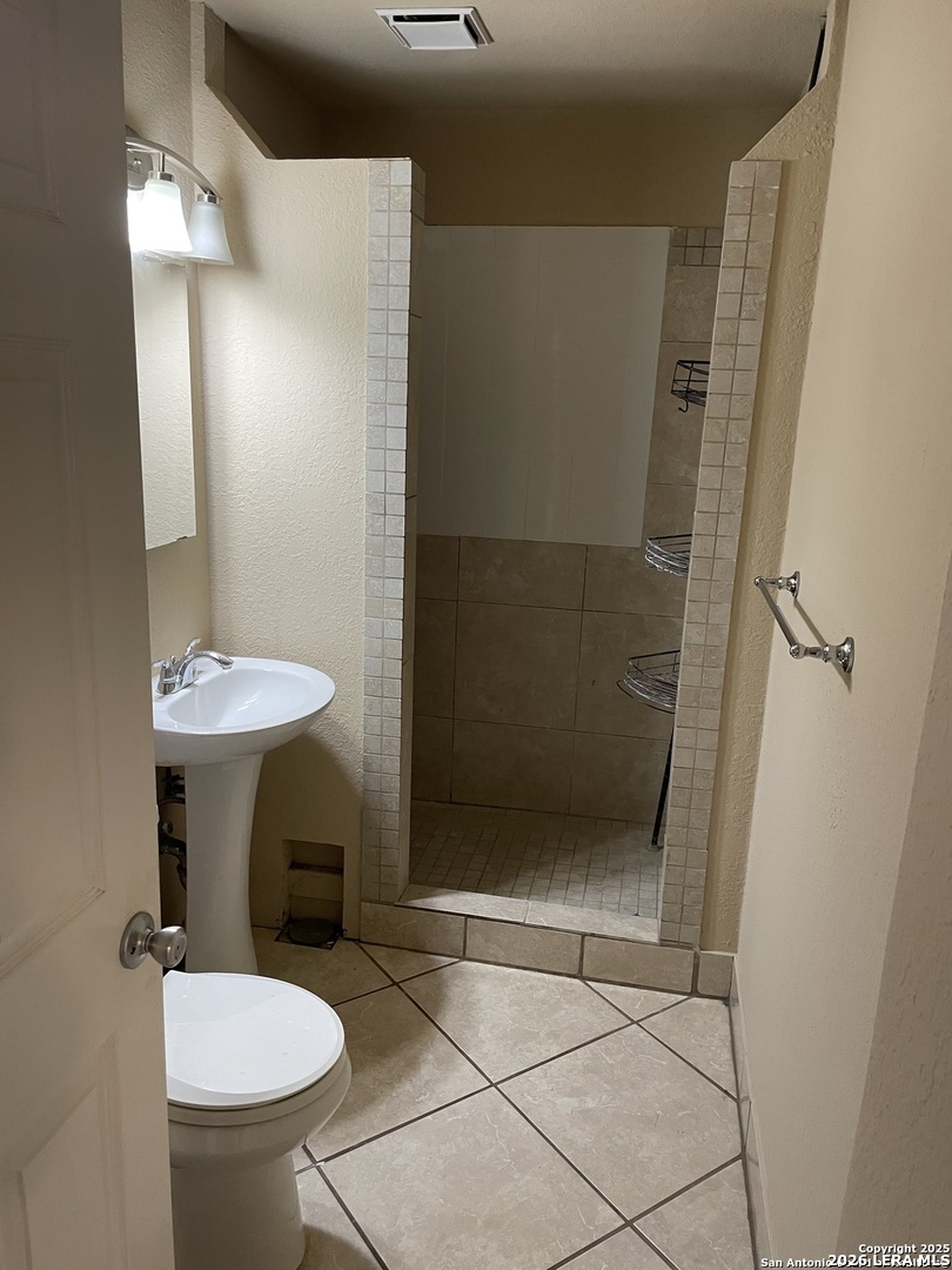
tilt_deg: -15.3
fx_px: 953
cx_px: 476
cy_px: 635
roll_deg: -2.3
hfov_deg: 53.1
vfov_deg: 67.3
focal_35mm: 26
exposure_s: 1/60
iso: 160
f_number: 1.6
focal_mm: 4.2
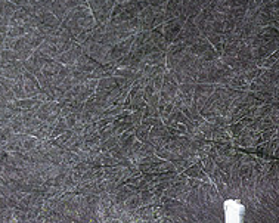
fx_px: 10638
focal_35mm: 1289
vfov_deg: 1.2
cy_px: 184
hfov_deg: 1.5
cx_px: 103
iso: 400
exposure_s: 1/2000
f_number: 2.8
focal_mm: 190
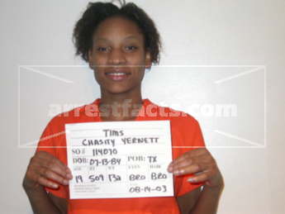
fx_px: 535
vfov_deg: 22.6
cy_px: 107
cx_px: 142
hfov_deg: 29.8
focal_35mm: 65
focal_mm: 13.5
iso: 100
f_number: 3.2
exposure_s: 1/60.3
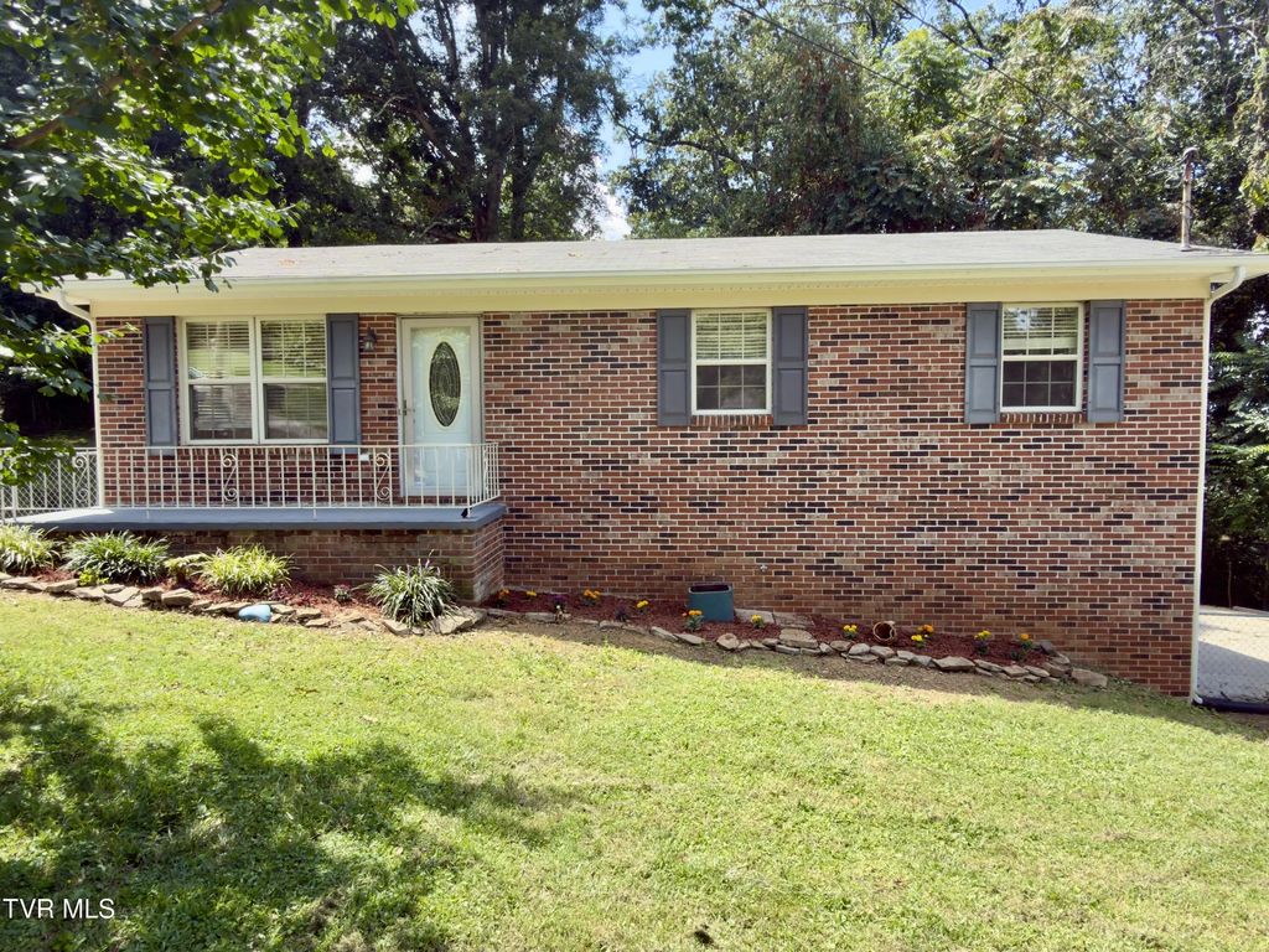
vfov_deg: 66.0
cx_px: 634
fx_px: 733
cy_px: 476
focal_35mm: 20
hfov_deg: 81.7
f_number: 2.2
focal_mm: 2.22
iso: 25
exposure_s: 1/227
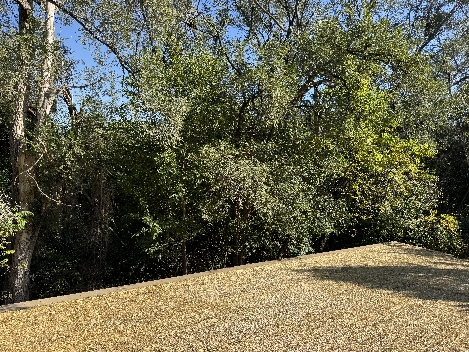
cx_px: 234
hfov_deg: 71.6
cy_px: 176
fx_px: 325
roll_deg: -4.8
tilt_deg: -2.5
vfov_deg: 56.8
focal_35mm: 24
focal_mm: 6.76
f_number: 1.78
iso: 80
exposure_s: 1/1869
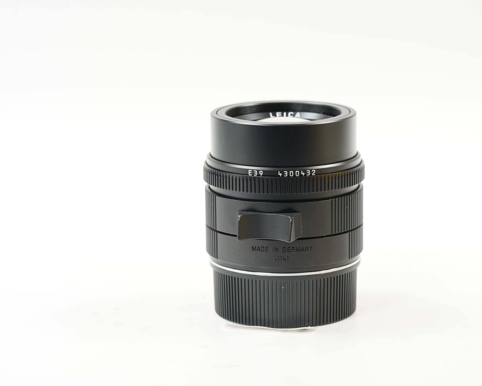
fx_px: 1655
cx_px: 285
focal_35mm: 116
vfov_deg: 13.3
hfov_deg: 16.6
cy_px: 218
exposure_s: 1/10
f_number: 9
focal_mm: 90
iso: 1000
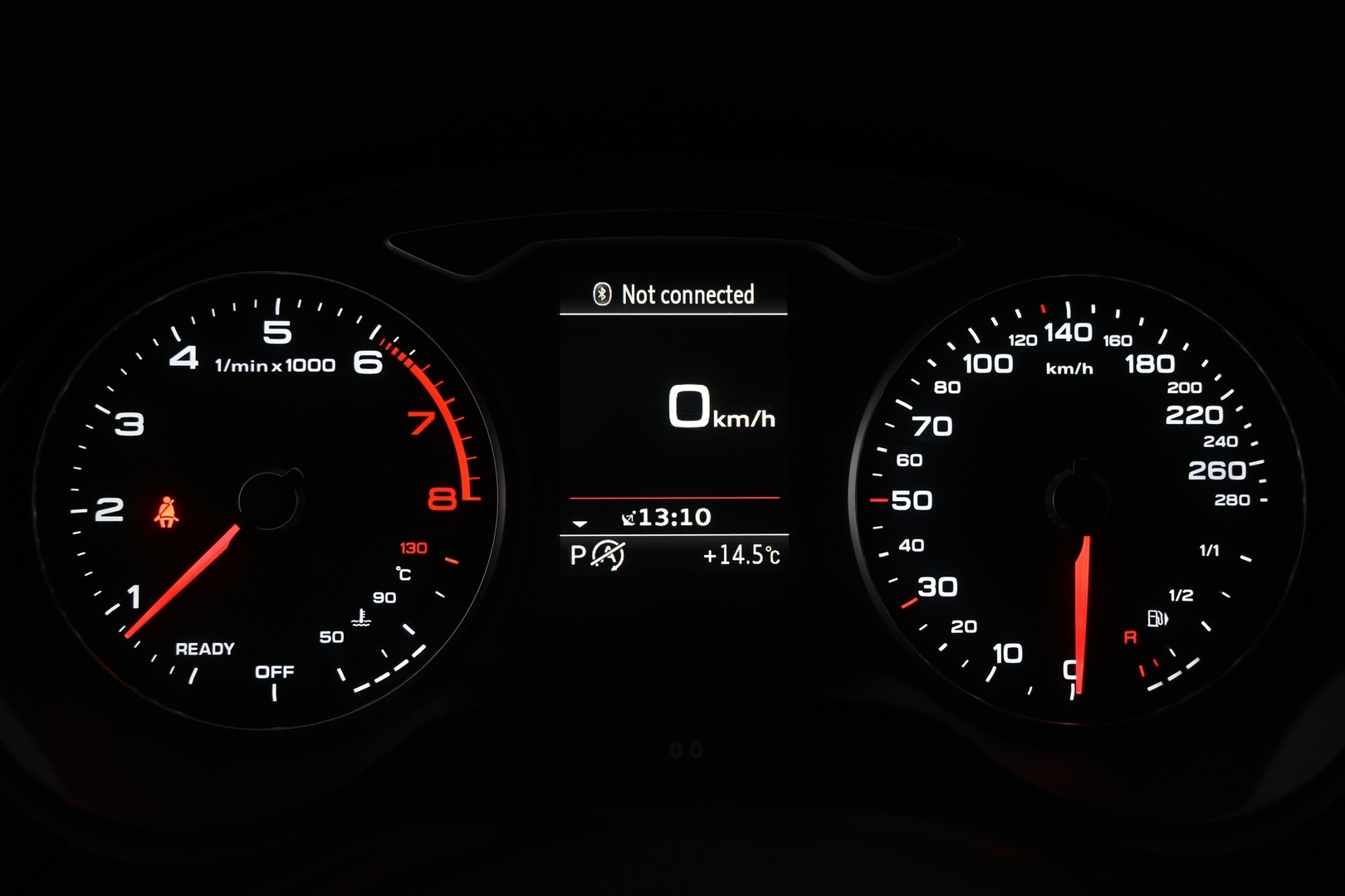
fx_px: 1345
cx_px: 672
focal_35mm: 36
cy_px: 448
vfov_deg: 36.9
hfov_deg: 53.1
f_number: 4.2
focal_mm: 24
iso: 640
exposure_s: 1/40
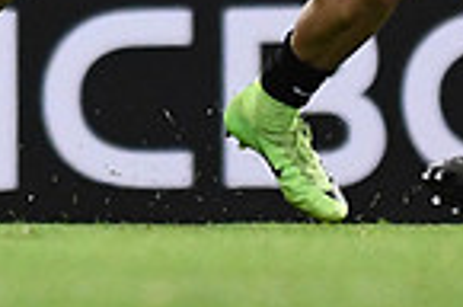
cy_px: -304
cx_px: 179
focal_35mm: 1794
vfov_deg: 0.8
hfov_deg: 1.2
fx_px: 23022
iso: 2500
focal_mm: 300
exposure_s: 1/1000
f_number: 2.8
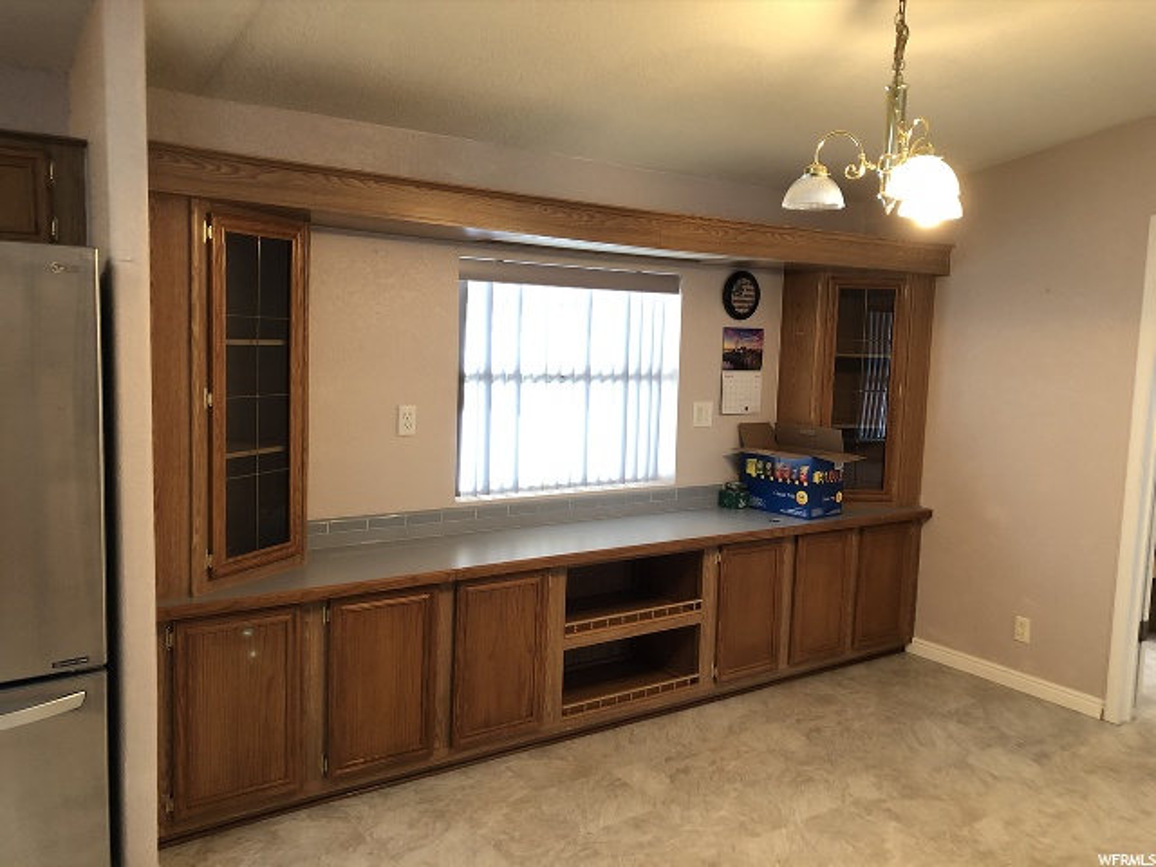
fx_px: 935
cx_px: 578
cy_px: 434
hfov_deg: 63.4
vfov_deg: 49.7
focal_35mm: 28
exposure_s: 1/15
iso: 50
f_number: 1.8
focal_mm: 3.99
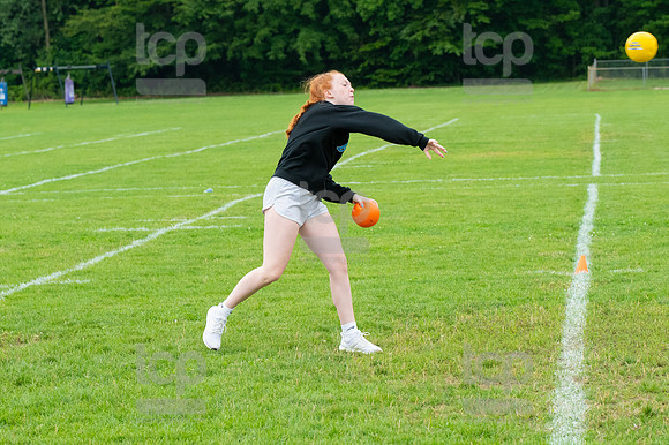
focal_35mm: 150
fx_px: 2786
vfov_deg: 9.1
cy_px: 222
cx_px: 334
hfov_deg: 13.7
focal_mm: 100
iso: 1250
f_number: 5.6
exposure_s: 1/1000
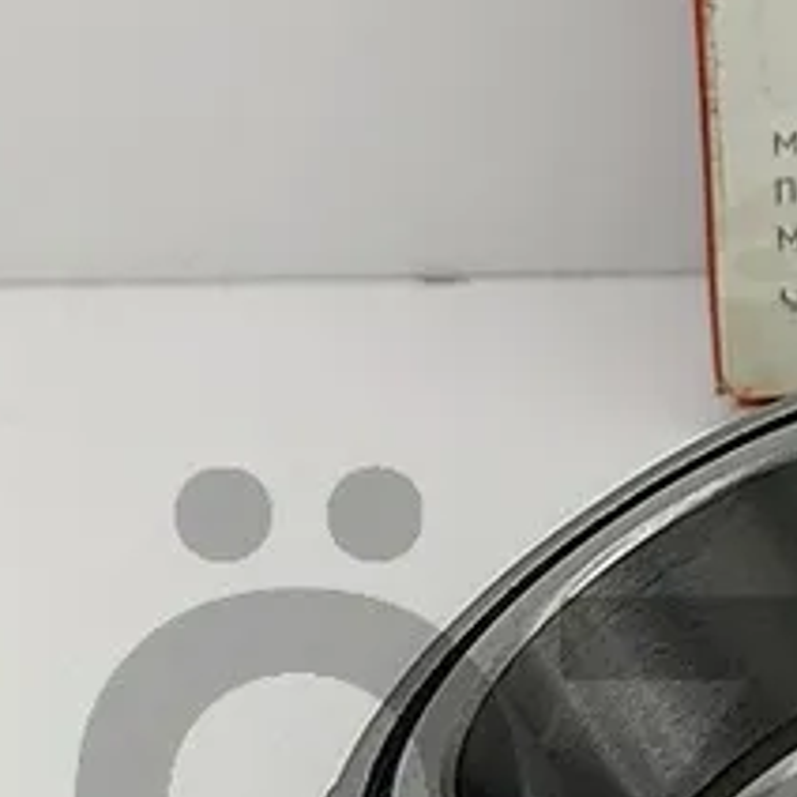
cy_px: 335
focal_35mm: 130
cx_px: 1192
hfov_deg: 12.7
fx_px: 3386
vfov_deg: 13.4
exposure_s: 1/186
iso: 100
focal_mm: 4.74
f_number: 1.79
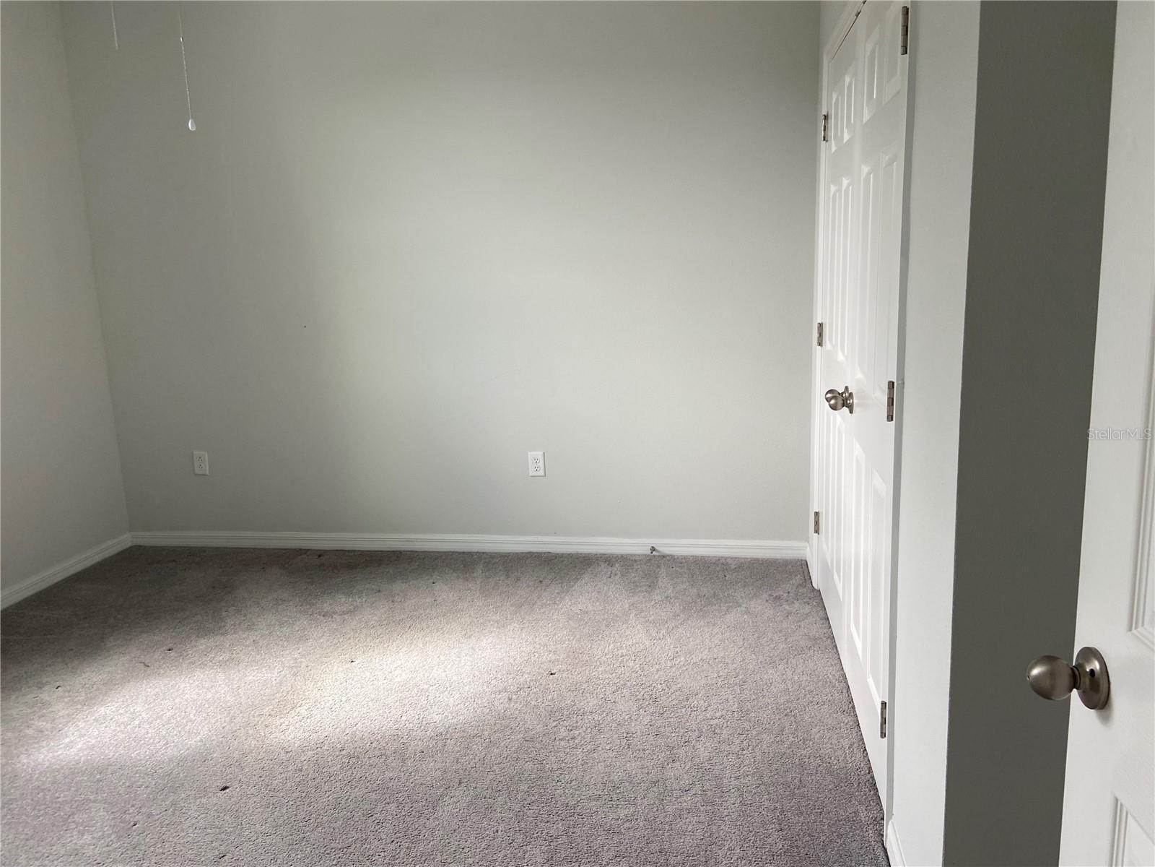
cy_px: 434
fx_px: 868
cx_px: 578
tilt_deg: -9.4
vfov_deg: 53.1
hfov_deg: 67.3
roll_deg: +2.2
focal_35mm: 26
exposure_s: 1/120
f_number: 1.8
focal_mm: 4.25
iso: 80
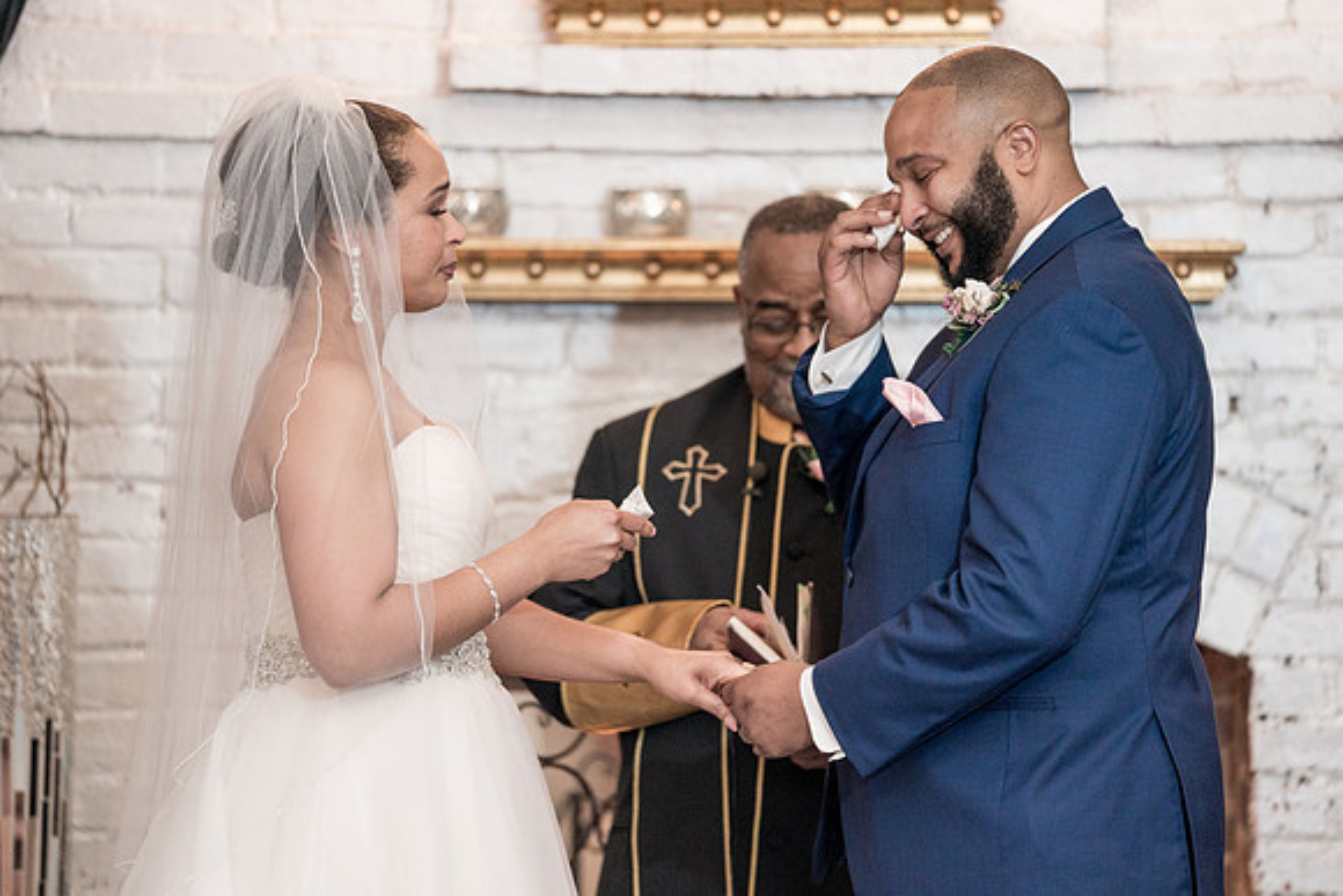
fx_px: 7800
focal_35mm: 209
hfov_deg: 9.8
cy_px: 428
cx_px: 672
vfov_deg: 6.6
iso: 2000
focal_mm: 200
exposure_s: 1/200
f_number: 2.8
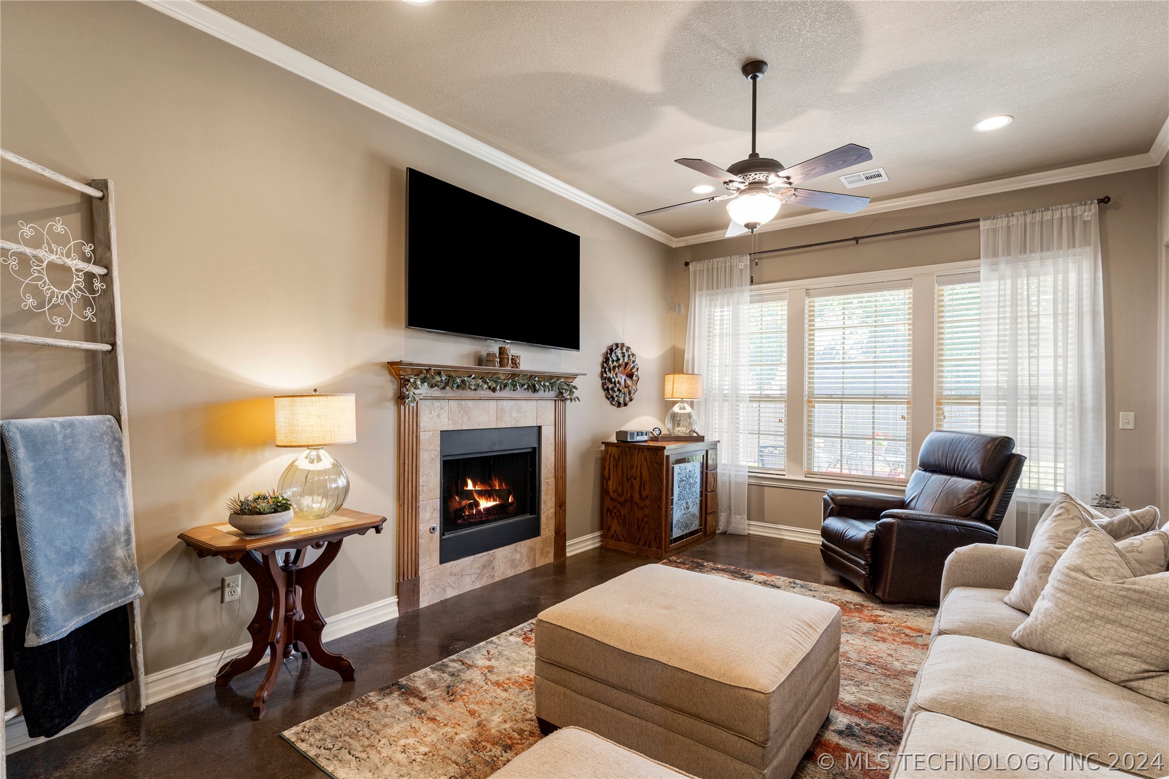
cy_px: 390
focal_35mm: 17
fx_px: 552
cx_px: 584
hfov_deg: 93.3
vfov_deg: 70.4
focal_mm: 17
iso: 400
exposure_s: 1/5
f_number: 8
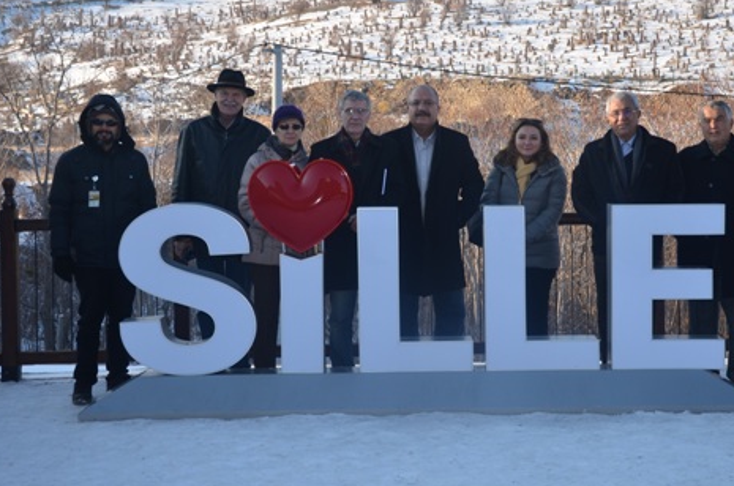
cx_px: 433
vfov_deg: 20.5
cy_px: 197
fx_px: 1343
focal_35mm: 66
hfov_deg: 30.5
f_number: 5.6
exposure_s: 1/250
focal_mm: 32
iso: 100
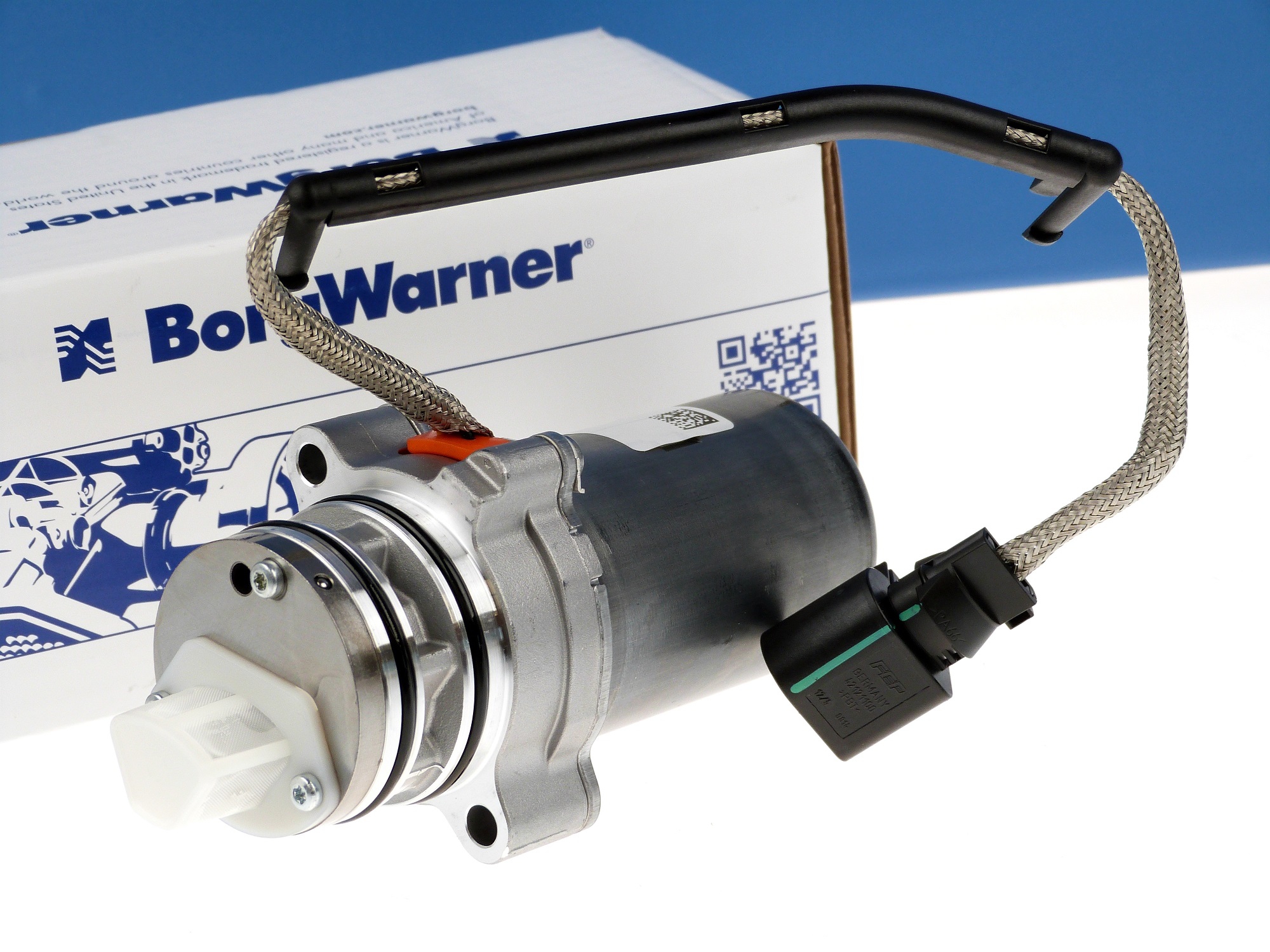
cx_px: 635
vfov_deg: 15.2
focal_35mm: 97
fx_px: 3559
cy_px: 476
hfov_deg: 20.2
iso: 100
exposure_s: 1/100
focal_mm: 17.5
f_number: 3.4
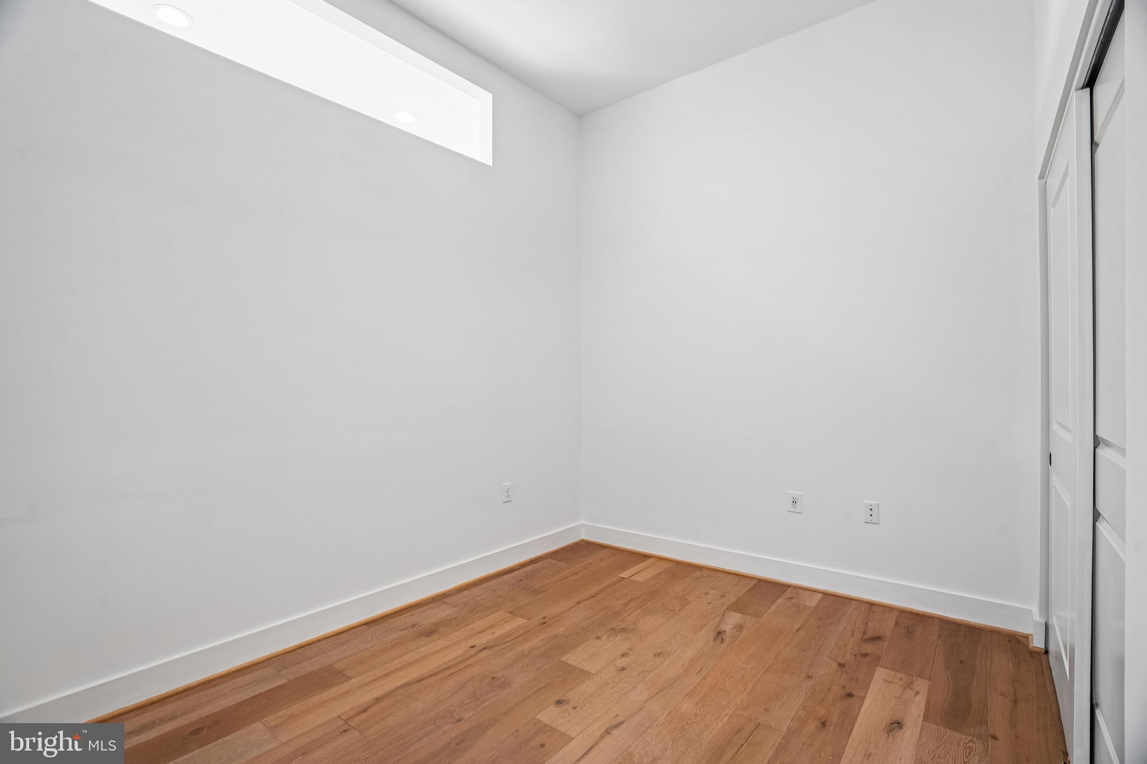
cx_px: 574
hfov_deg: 96.7
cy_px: 382
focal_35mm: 16
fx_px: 510
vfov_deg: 73.7
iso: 100
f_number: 8
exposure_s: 1/2.5
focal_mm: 16
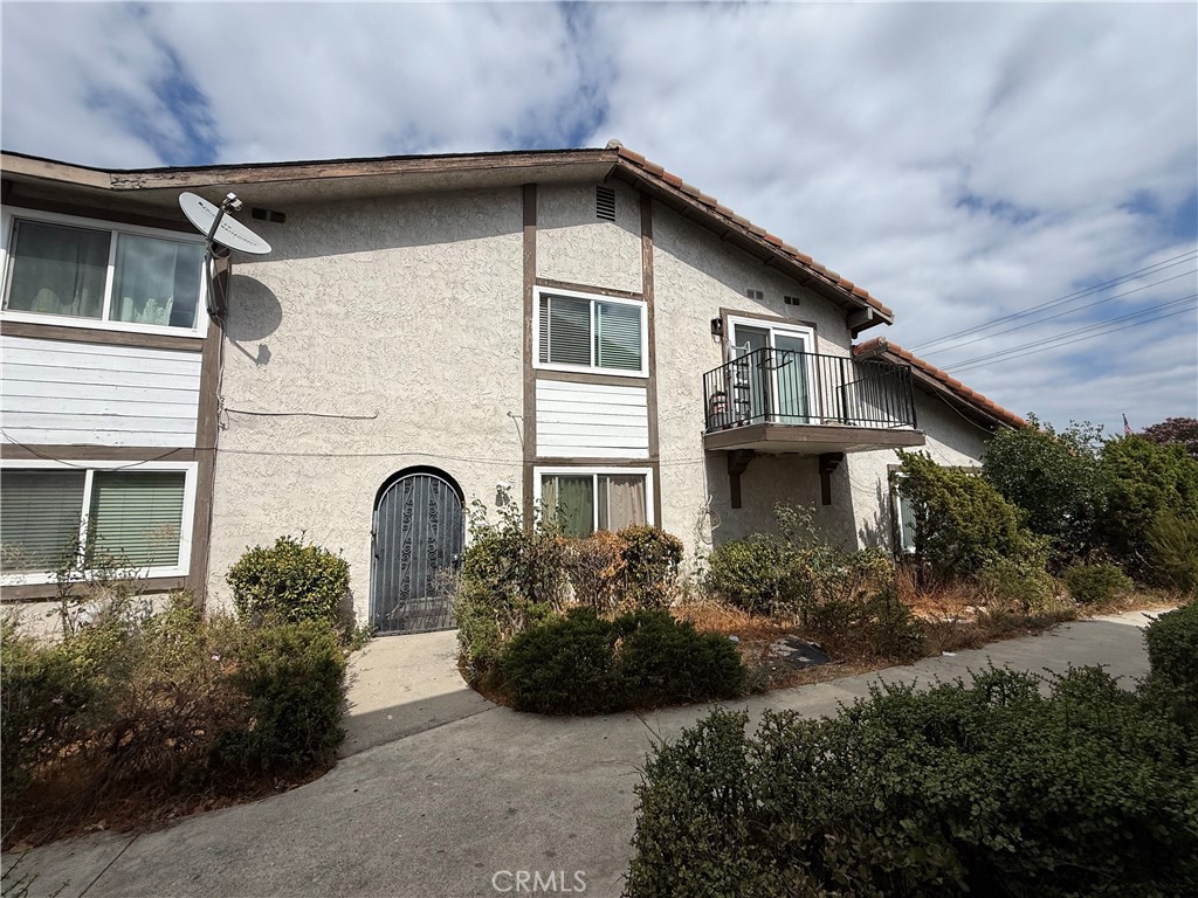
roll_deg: +0.0
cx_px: 599
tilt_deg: +7.4
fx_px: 485
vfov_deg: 85.7
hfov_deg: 102.1
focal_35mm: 14
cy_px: 449
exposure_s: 1/6803
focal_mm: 2.22
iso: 64
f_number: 2.2
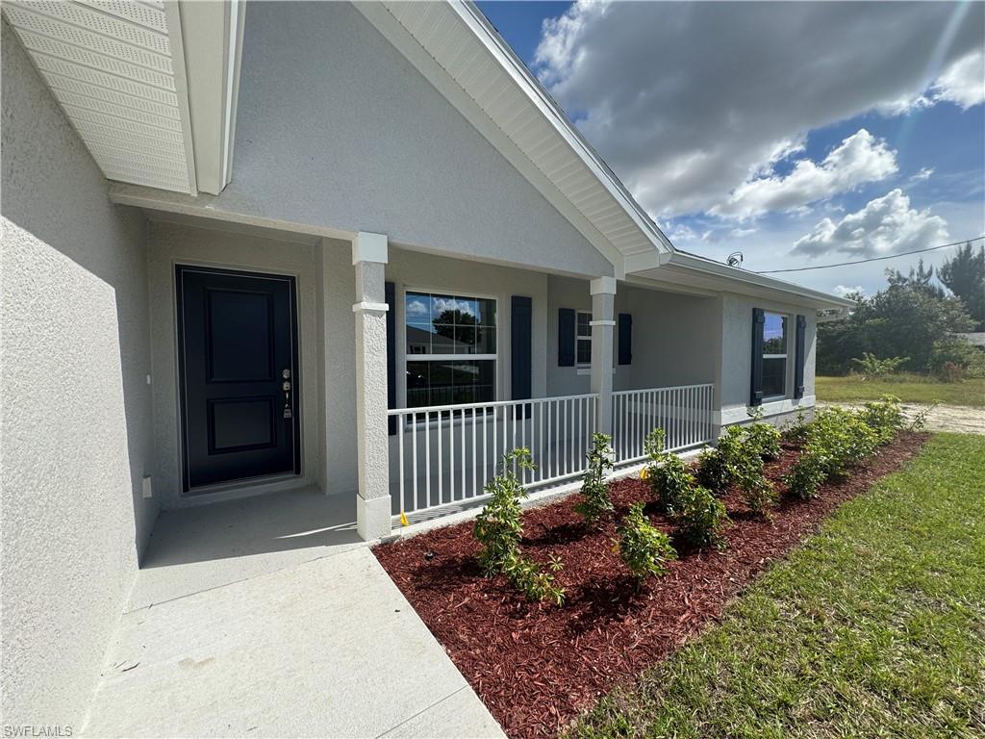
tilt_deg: -1.7
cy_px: 370
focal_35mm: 14
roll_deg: -0.5
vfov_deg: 85.7
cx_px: 492
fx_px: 398
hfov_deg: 102.1
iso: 50
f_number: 2.2
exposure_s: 1/1637
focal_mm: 2.22
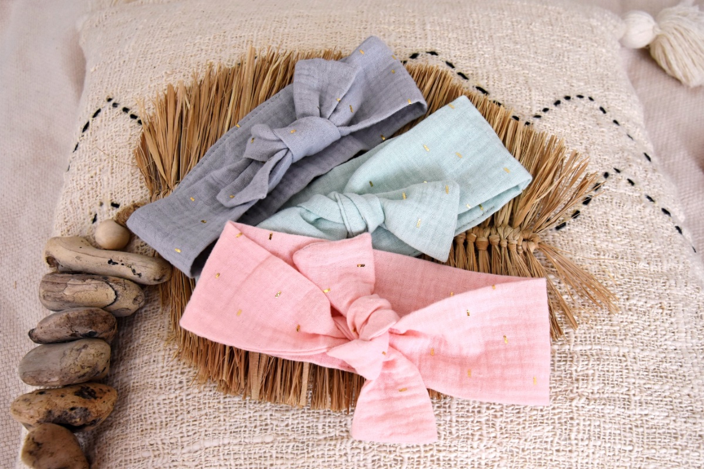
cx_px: 352
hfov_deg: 53.1
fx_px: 704
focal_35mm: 36
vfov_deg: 36.9
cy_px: 234
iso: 800
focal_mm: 24
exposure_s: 1/250
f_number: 6.3
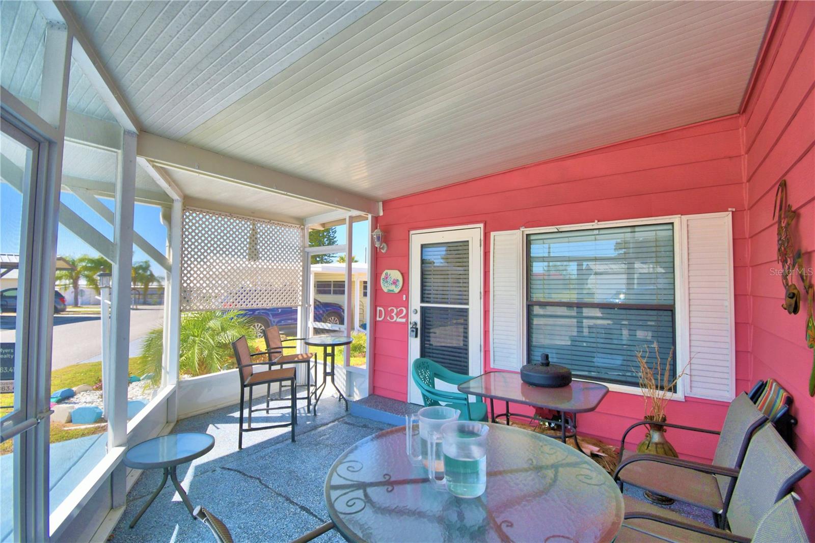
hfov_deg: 100.4
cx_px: 408
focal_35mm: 15
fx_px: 339
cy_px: 272
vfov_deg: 77.3
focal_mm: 10
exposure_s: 1/500
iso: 200
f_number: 4.5
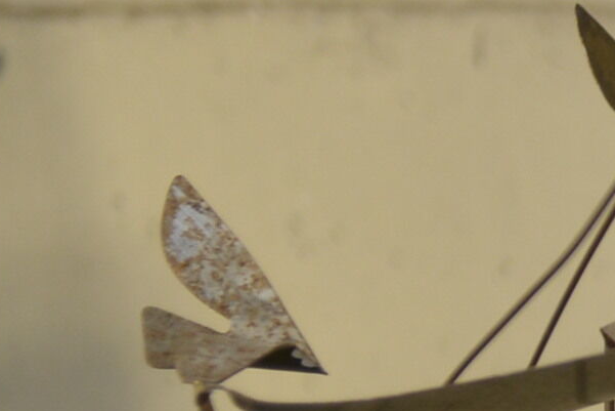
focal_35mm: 343
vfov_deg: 3.9
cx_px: 1818
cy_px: 1159
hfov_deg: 5.6
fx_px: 5861
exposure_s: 1/50
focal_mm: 56
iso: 800
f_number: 2.8
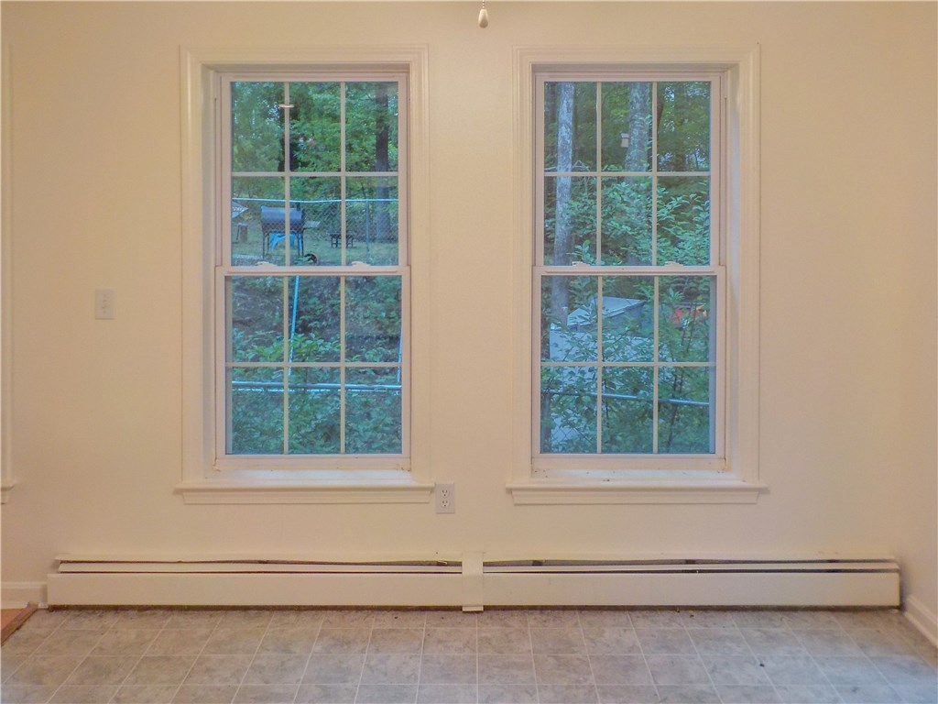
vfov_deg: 46.8
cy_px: 352
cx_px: 469
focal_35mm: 30
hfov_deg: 60.0
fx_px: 813
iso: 220
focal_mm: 4.1
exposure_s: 1/30
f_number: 3.3
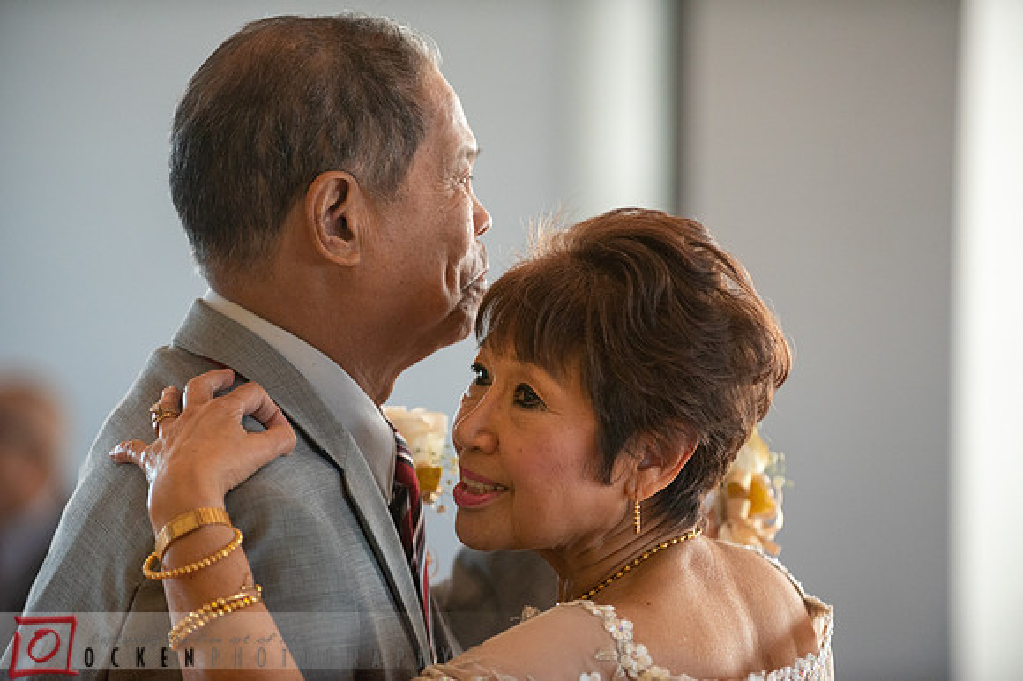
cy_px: 340
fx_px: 5686
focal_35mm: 200
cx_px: 512
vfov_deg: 6.9
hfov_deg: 10.3
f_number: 2.8
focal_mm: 200
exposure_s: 1/500
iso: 800
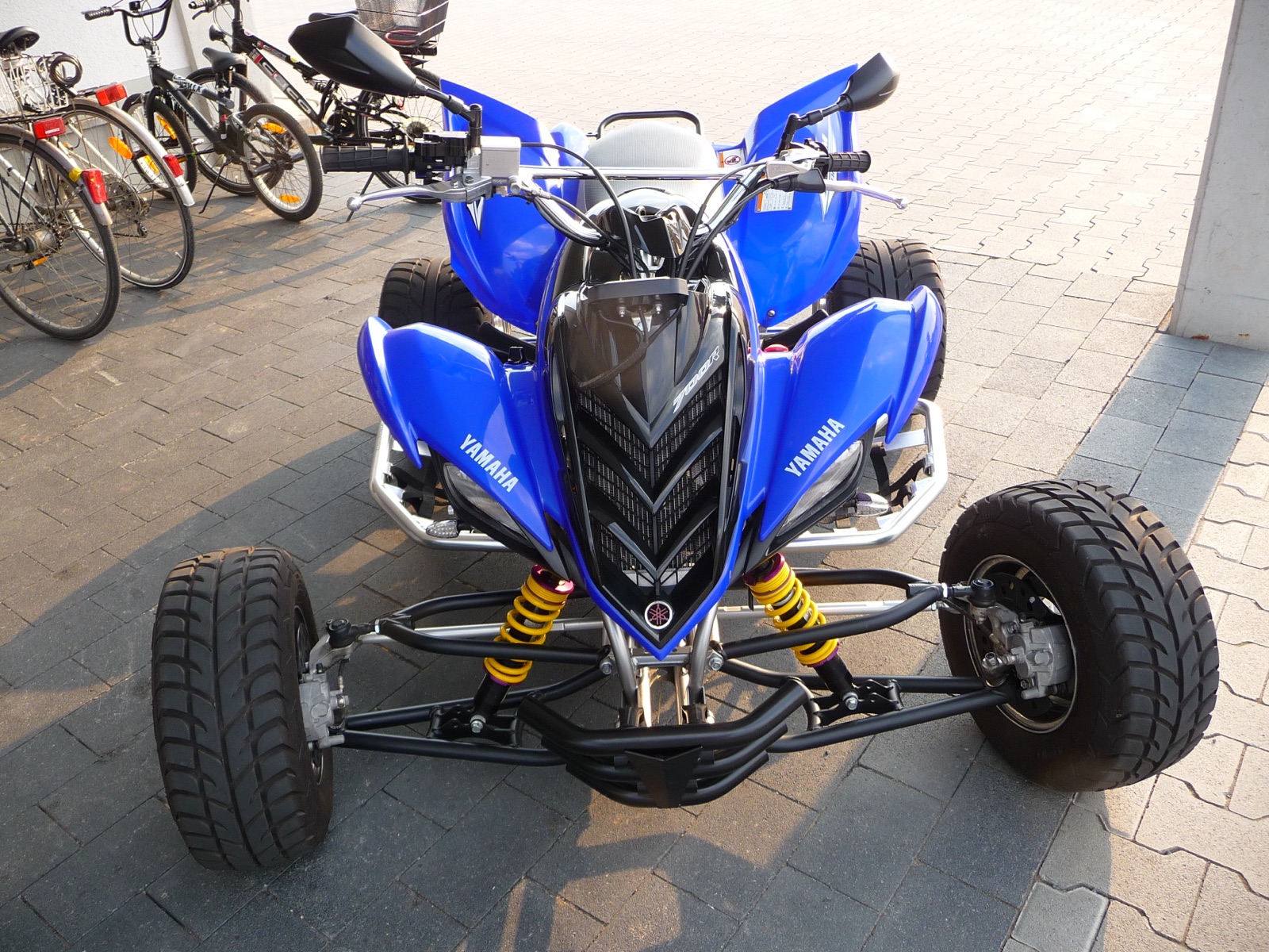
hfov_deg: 63.4
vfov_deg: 49.7
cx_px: 634
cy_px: 476
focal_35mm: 28
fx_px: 1026
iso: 100
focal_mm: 4.7
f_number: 3.3
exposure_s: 1/125
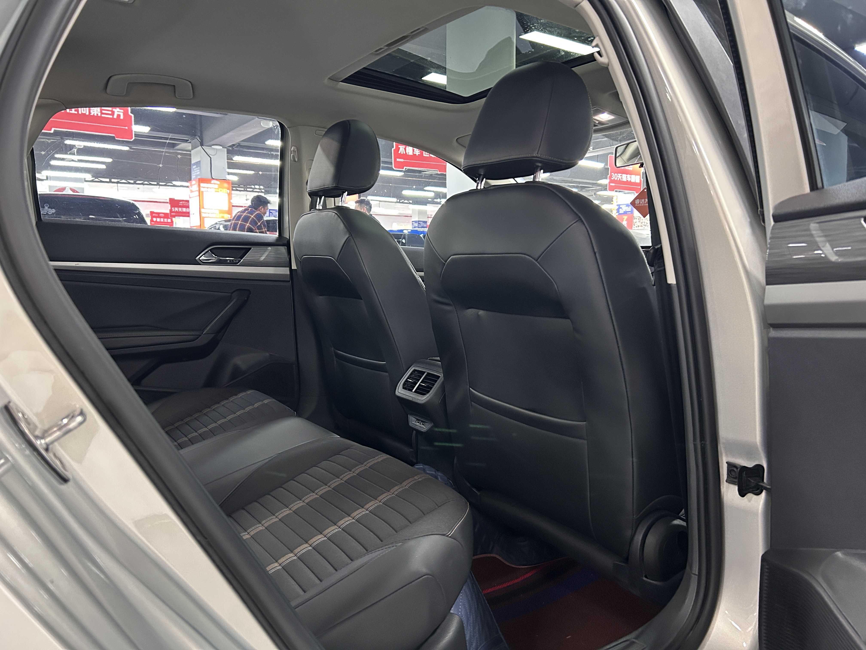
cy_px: 325
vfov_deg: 53.1
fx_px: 650
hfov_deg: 67.3
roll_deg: -0.1
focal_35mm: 26
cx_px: 433
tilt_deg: -5.5
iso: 400
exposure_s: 1/33
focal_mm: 5.7
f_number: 1.5
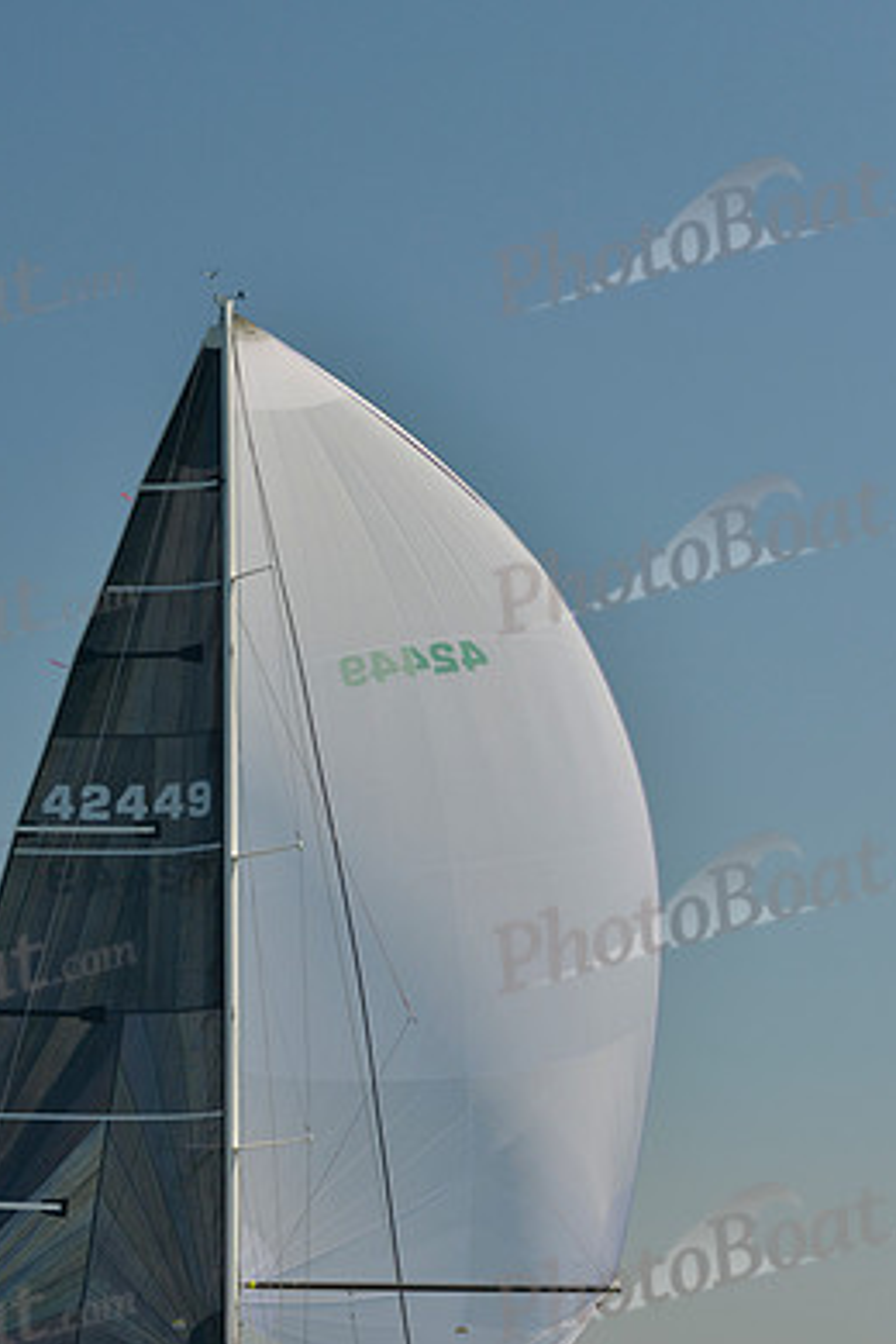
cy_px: 775
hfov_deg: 13.1
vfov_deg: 19.6
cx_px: 315
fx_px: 3882
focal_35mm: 104
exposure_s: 1/640
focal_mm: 70
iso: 200
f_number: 7.1
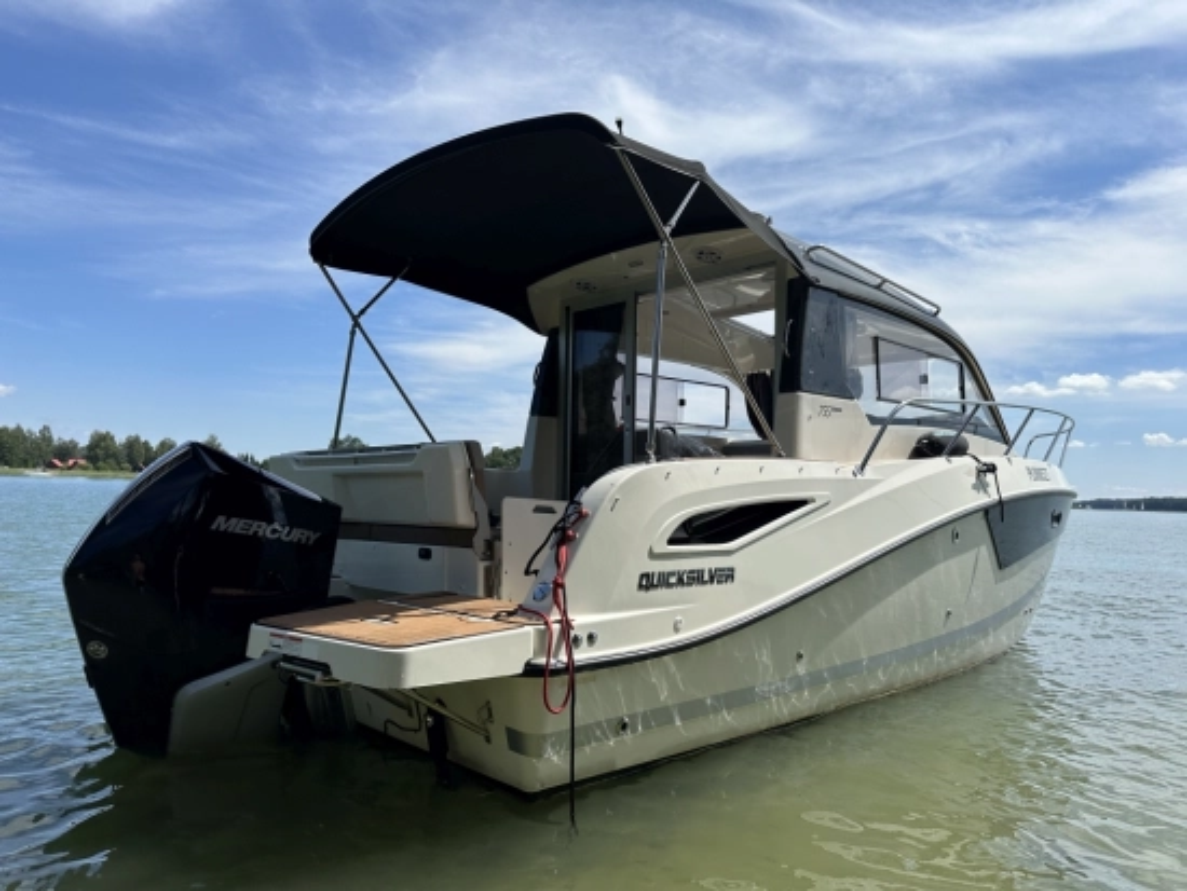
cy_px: 446
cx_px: 594
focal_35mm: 24
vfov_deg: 56.9
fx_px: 823
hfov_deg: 71.6
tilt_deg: +2.4
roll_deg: -1.4
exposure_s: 1/7042
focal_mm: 6.86
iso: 80
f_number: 1.78
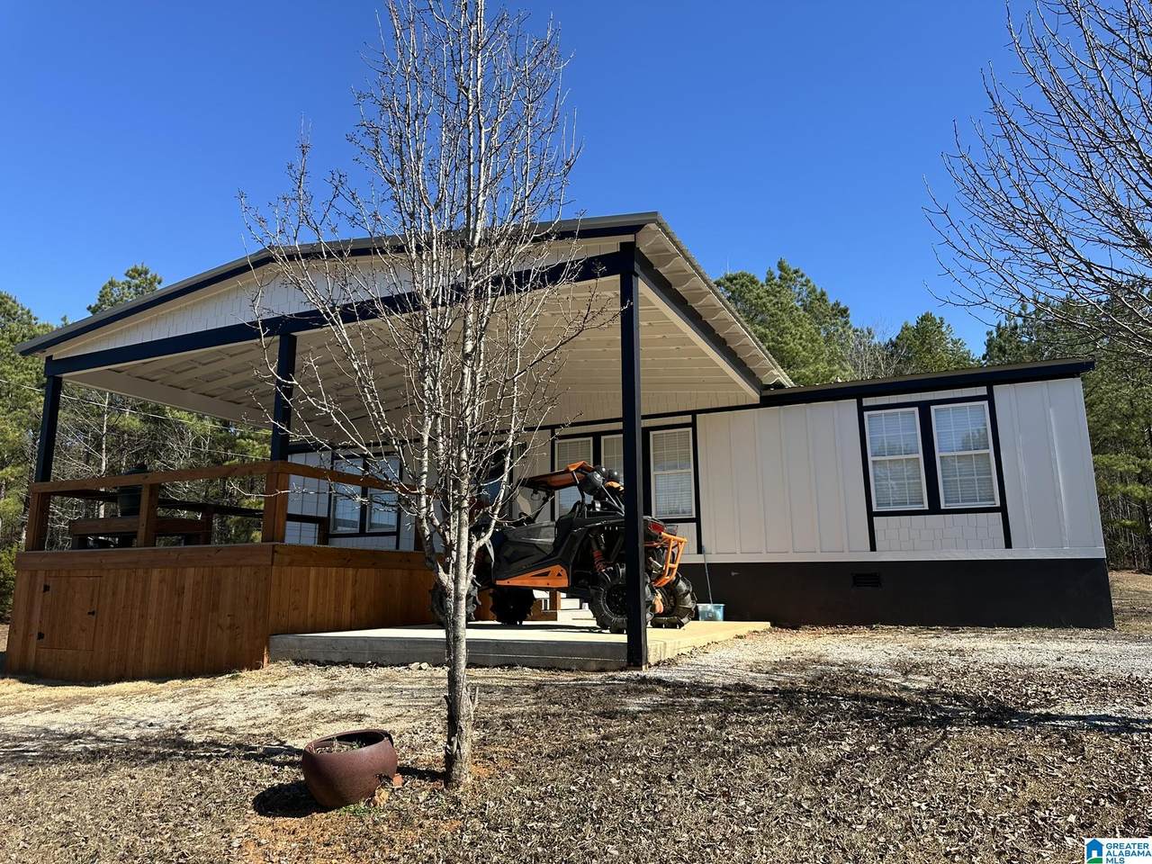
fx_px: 799
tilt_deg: +12.2
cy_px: 432
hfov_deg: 71.6
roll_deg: -0.5
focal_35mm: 24
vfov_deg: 56.8
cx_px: 576
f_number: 1.78
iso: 80
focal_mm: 6.86
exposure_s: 1/2525
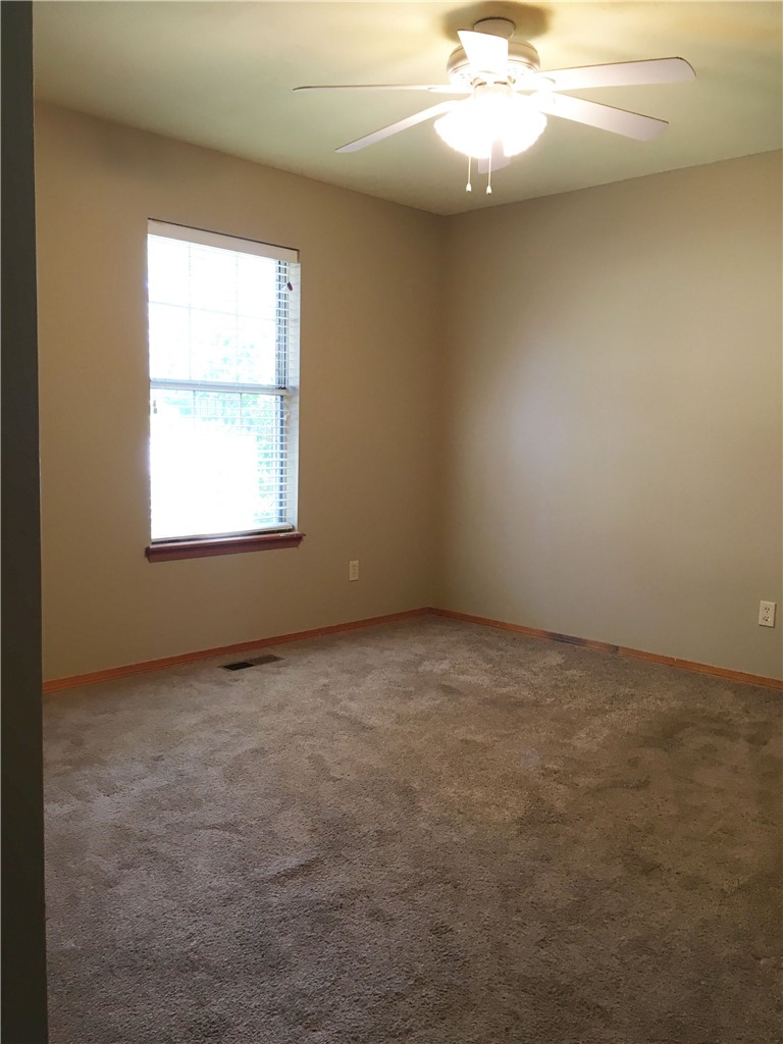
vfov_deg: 61.7
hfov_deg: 48.2
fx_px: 875
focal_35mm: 29
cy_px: 522
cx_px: 392
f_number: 2.2
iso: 50
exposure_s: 1/30
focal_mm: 4.15
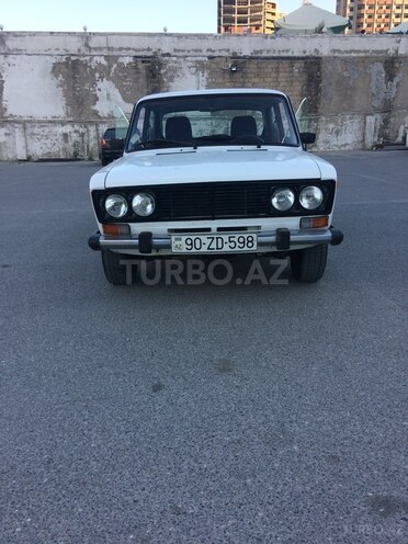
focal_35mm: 29
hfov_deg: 48.2
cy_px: 272
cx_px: 204
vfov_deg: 61.7
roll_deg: +0.5
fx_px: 456
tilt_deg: -18.5
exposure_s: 1/391
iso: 32
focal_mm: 4.15
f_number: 2.2
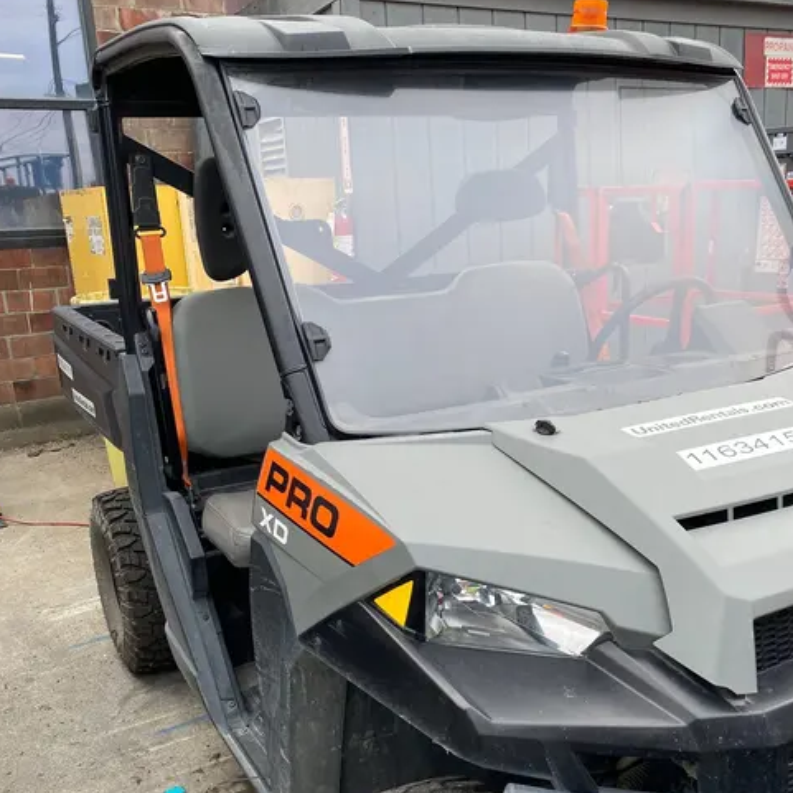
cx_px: 443
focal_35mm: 35
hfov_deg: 47.1
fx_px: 907
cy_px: 510
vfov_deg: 46.7
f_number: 1.8
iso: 32
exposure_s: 1/597
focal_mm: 4.25
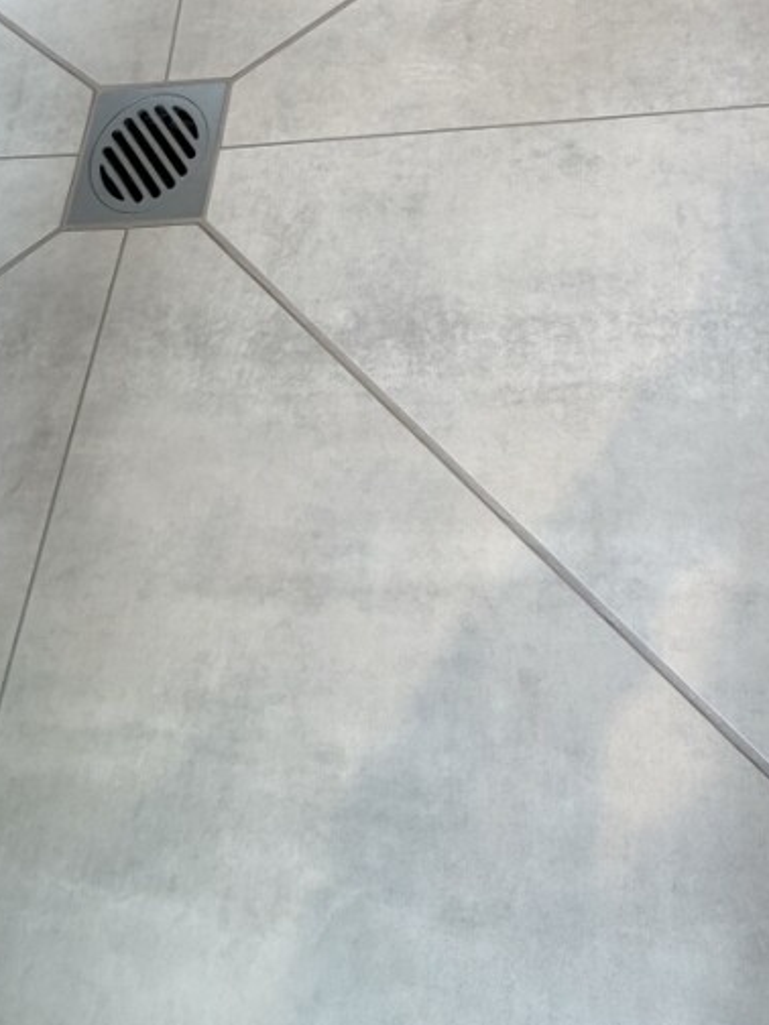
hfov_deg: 52.1
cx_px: 593
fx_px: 741
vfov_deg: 61.8
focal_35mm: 25
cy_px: 165
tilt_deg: -69.5
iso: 100
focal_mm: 2.22
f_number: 2.2
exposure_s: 1/100
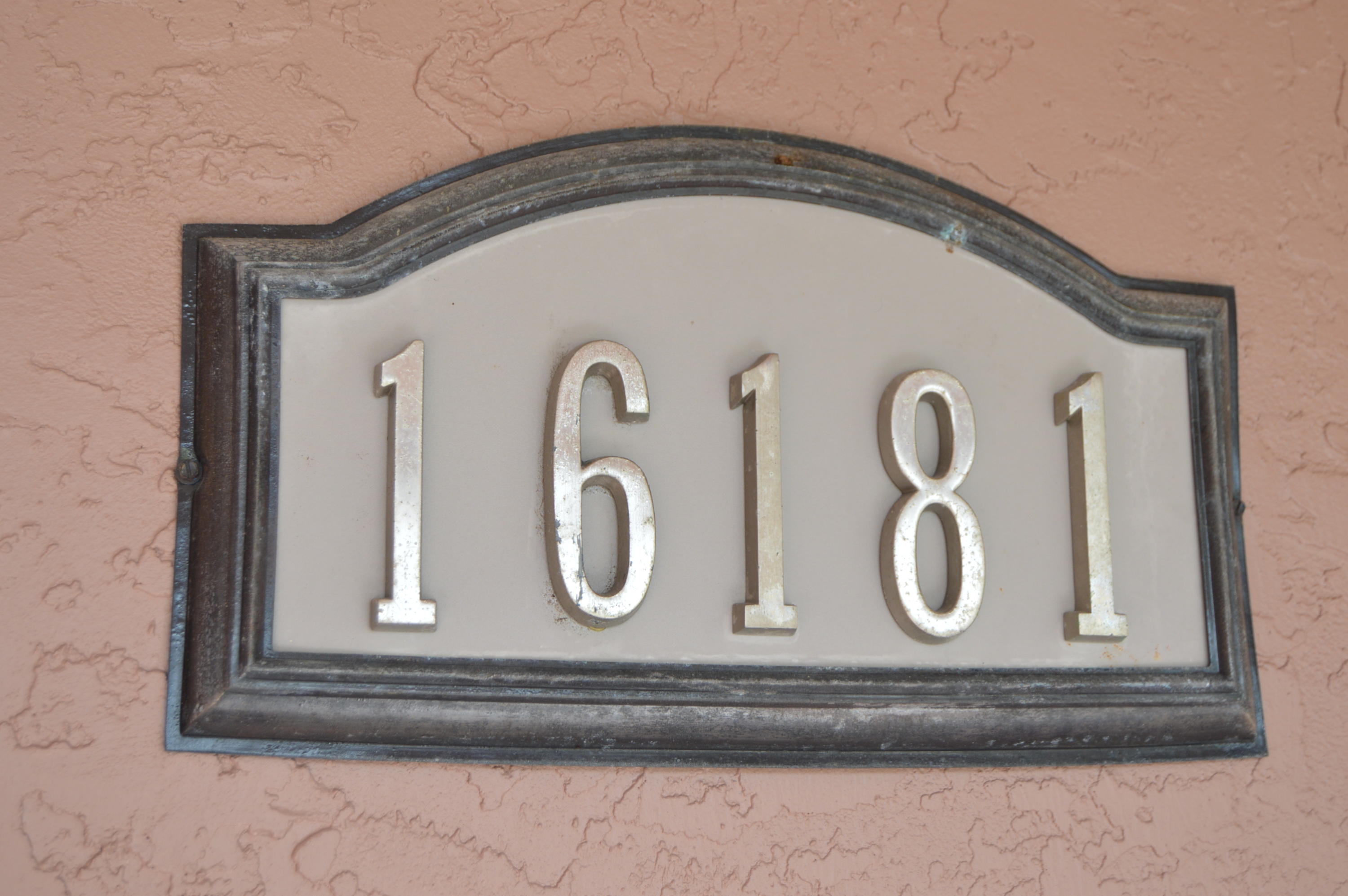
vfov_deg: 23.7
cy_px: 448
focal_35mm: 57
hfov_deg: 35.1
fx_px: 2132
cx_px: 674
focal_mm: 38
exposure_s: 1/125
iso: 320
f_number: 5.6
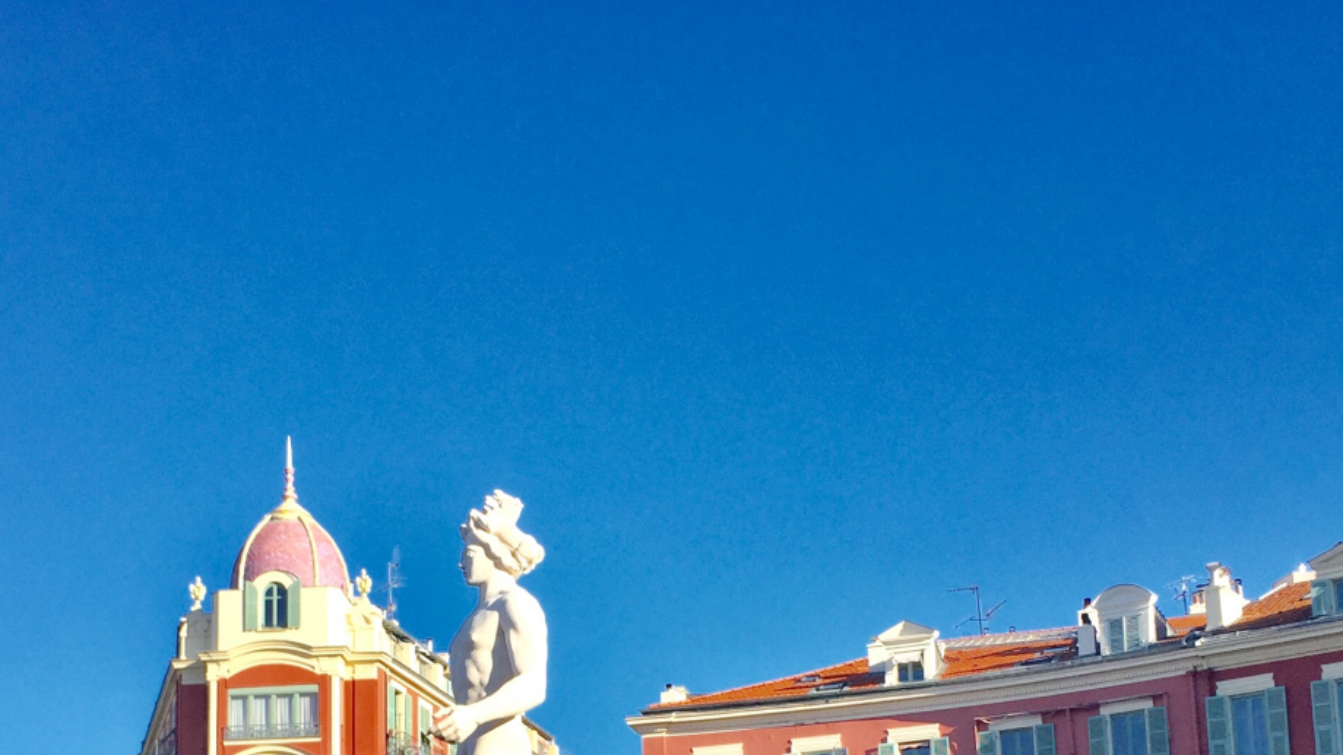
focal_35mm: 55
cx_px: 547
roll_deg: +0.8
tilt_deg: +10.7
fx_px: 1959
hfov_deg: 37.7
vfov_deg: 20.9
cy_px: 796
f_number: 2.2
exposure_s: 1/1364
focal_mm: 4.15
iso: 32
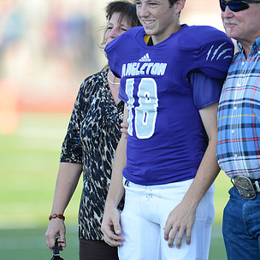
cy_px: 103
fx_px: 7580
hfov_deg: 2.0
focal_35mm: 892
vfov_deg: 2.0
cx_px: 144
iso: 800
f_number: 4
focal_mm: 550
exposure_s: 1/1250
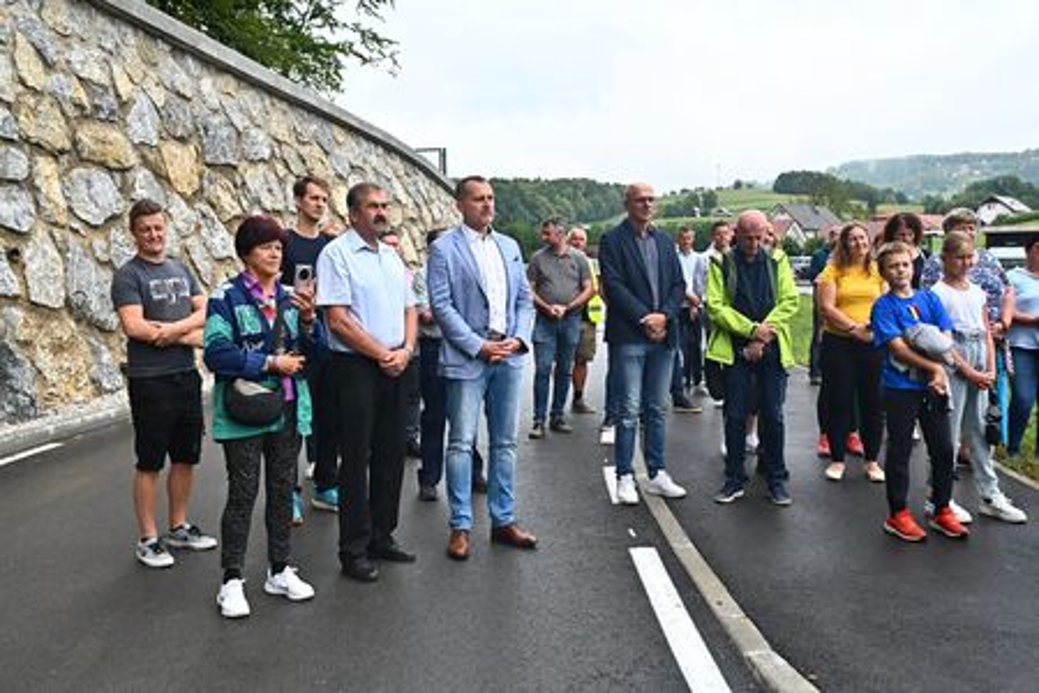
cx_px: 520
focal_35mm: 35
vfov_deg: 37.9
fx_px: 1010
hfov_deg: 54.4
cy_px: 346
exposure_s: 1/4000
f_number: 6.3
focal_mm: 35
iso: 1600
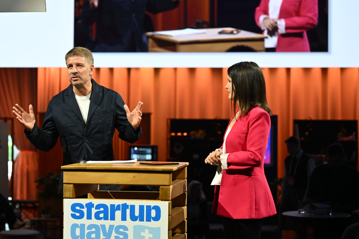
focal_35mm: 95
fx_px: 947
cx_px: 120
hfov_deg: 21.4
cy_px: 90
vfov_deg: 14.4
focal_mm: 70
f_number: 2.8
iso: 400
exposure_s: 1/125
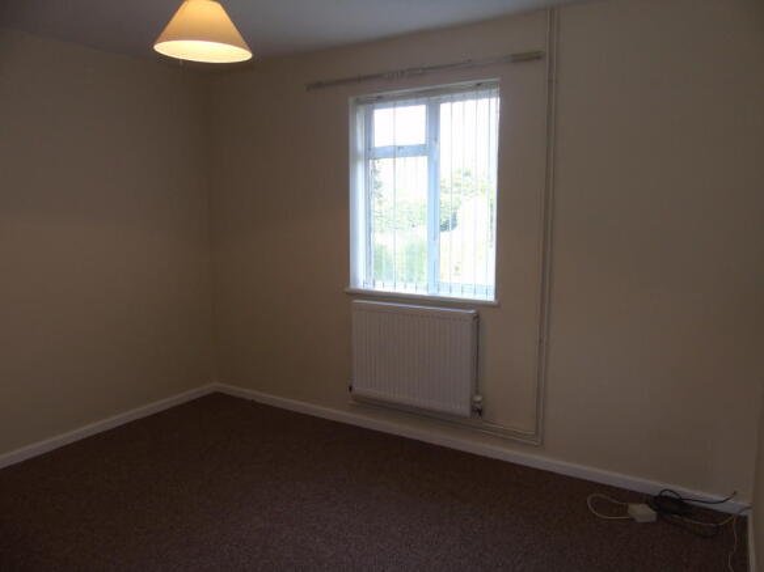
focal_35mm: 25
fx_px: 552
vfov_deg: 54.9
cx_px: 382
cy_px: 286
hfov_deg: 69.4
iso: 100
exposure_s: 1/30
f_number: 3.4
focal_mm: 4.4
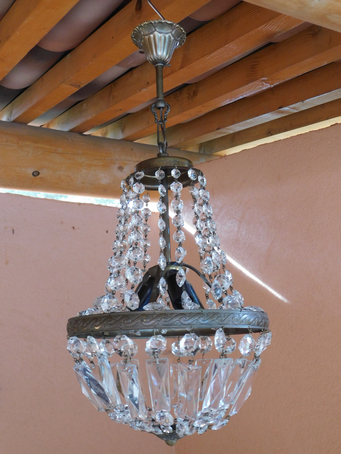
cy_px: 227
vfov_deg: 42.1
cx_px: 170
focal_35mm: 45
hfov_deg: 32.2
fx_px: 591
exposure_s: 1/30
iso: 280
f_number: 3.7
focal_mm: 8
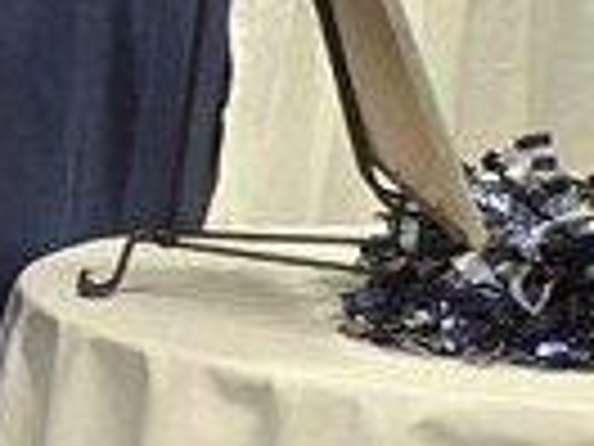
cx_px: -1602
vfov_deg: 8.3
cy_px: 347
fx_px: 3072
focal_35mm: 179
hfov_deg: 8.0
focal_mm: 5.4
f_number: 1.8
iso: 400
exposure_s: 1/120
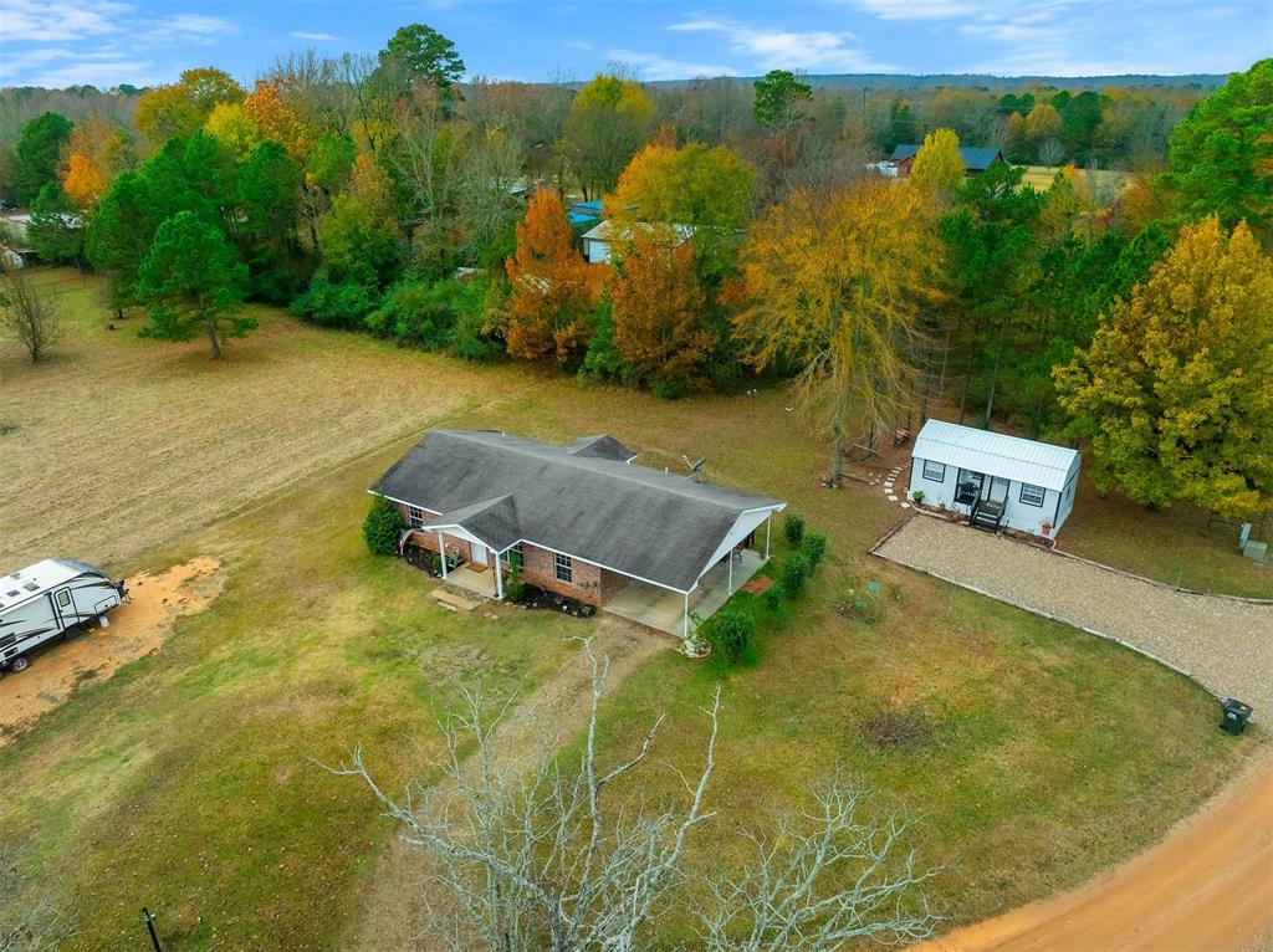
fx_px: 882
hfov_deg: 71.6
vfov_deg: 56.7
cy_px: 476
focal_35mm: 24
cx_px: 636
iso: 130
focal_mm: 12.29
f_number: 2.8
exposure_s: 1/640
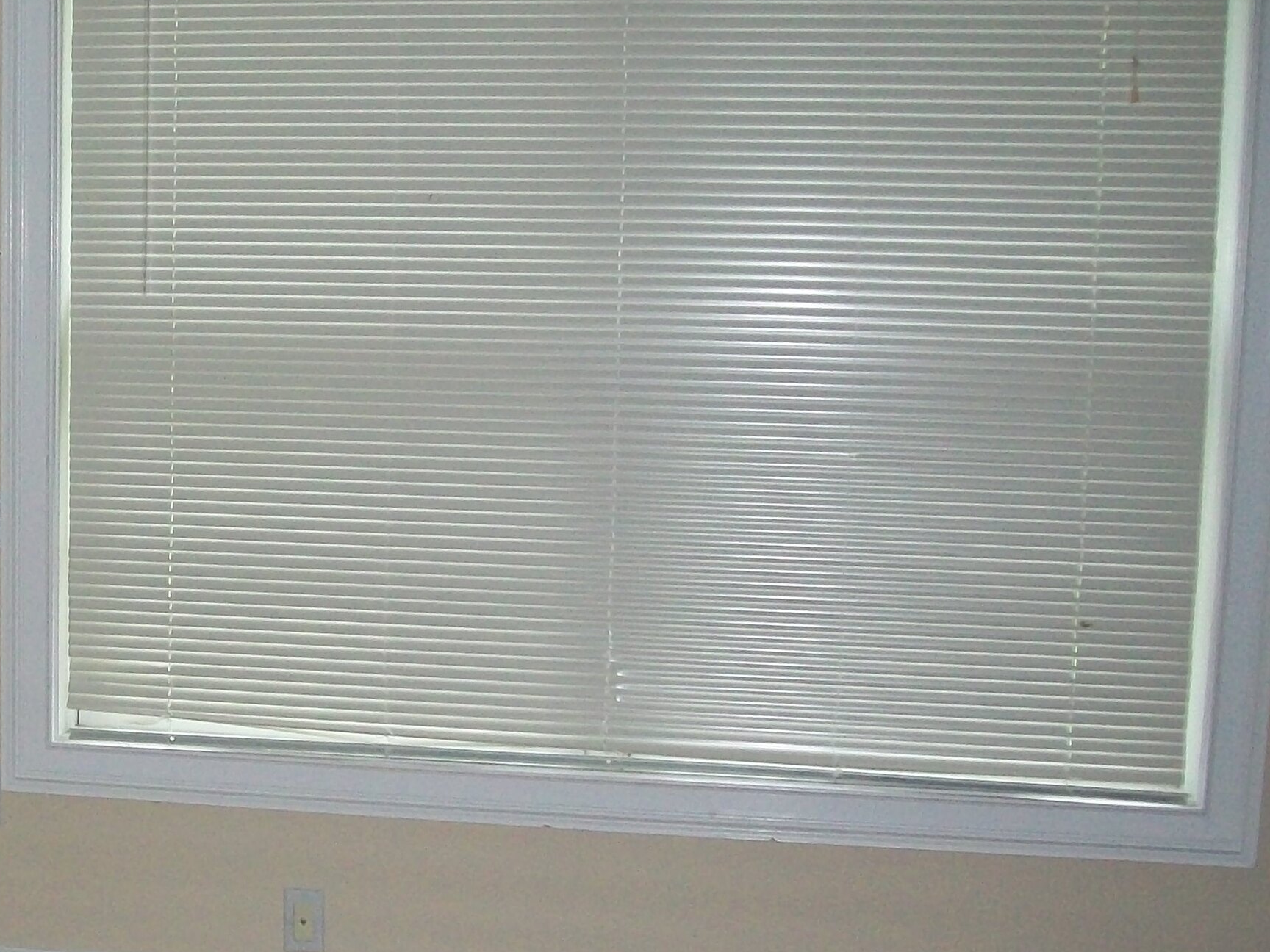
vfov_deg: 22.8
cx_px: 154
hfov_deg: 29.2
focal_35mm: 64
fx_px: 2348
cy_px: 647
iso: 160
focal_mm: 6
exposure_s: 1/60
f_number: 2.7
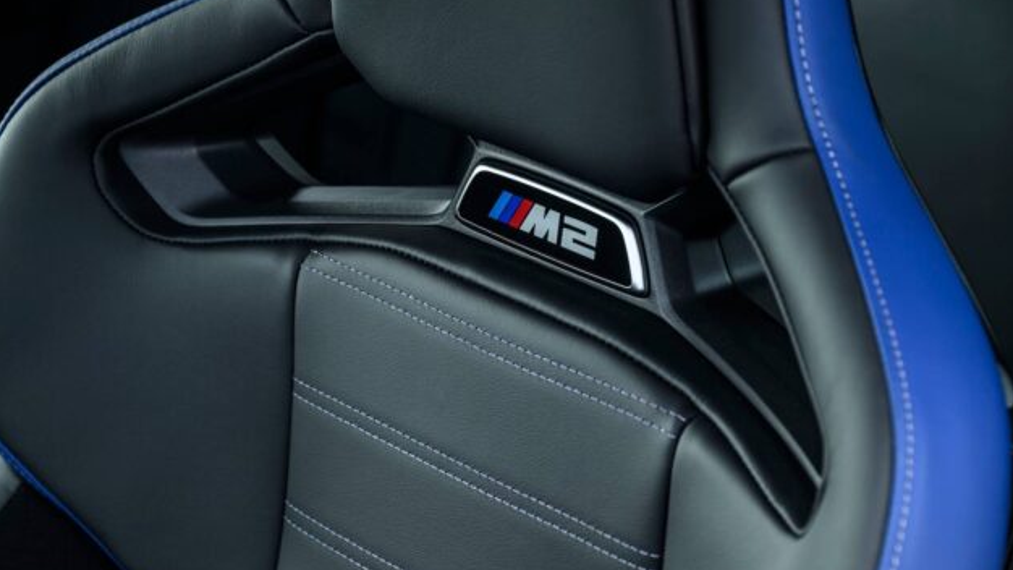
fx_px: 3116
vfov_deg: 10.4
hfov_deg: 18.5
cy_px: 303
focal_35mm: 116
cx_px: 506
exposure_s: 1/20
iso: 125
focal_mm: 110
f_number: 9
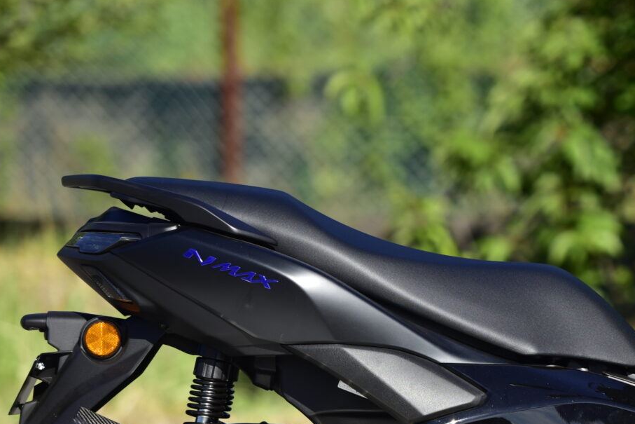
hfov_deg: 5.7
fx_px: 6421
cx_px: 601
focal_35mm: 364
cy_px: 341
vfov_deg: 3.8
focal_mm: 165
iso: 100
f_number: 2.8
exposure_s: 1/1600
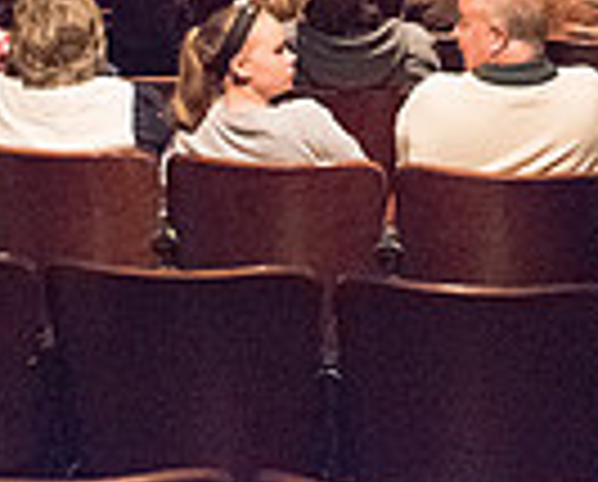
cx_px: 526
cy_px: -358
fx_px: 1738
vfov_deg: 14.1
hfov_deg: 19.2
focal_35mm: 98
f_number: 3.5
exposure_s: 1/100
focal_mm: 24
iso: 4000
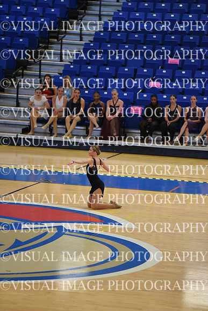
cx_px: 104
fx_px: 1732
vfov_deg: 10.3
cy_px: 156
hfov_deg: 6.9
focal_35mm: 200
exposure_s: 1/1000
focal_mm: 200
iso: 8000
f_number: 2.8
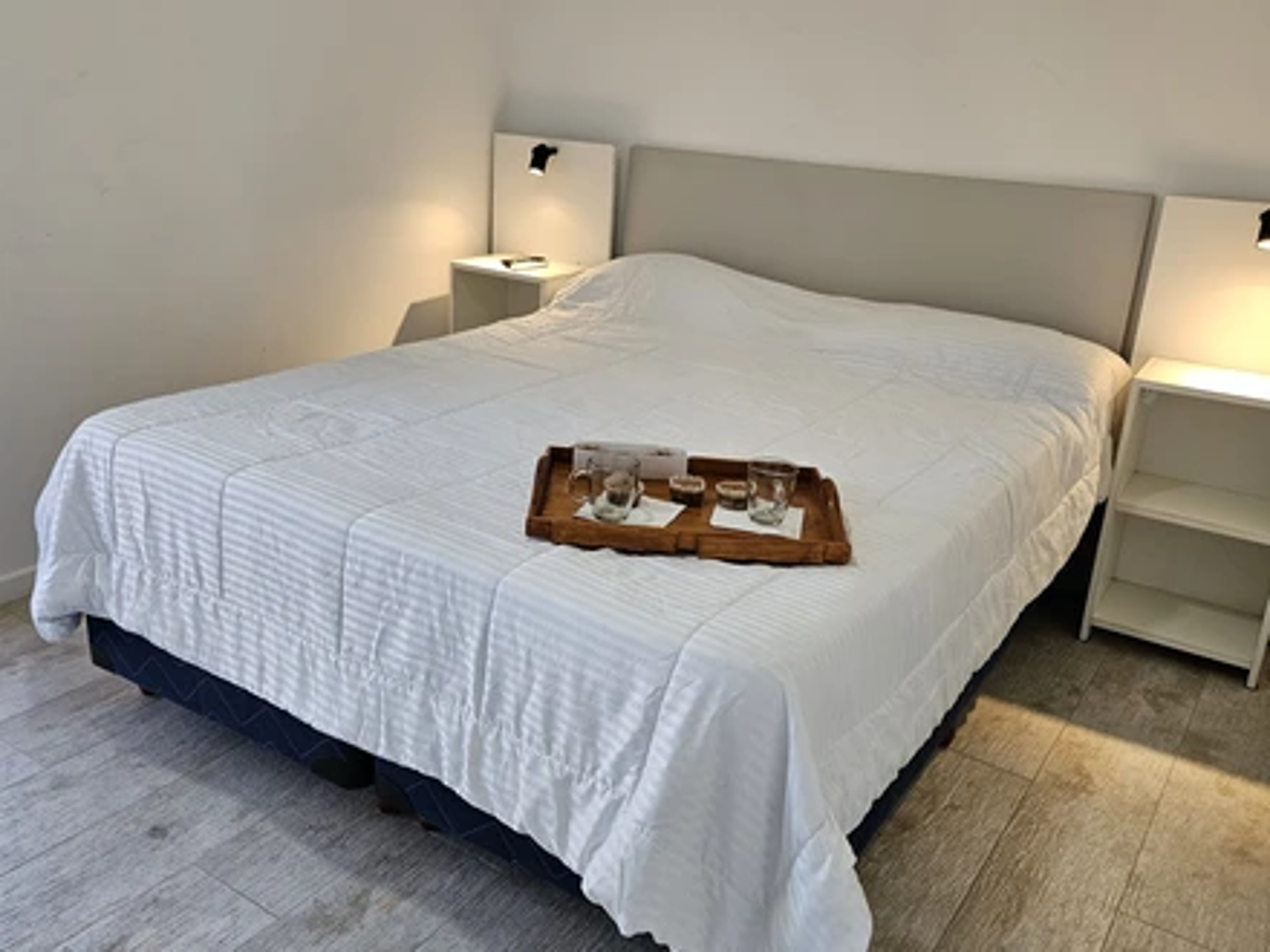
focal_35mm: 23
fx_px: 844
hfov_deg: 73.9
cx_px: 635
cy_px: 476
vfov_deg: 58.9
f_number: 1.8
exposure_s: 1/180
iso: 160
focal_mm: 5.4
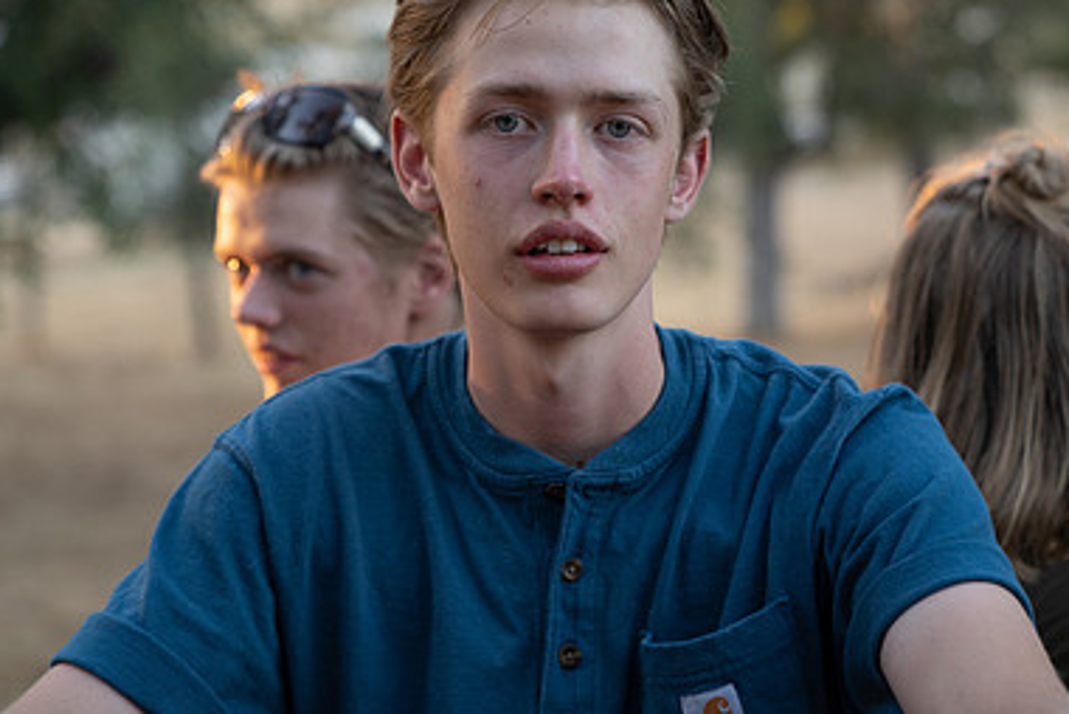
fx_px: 2674
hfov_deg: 22.6
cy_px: 254
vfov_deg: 15.2
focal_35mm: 90
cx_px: 487
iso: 200
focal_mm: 59
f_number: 2.8
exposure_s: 1/125
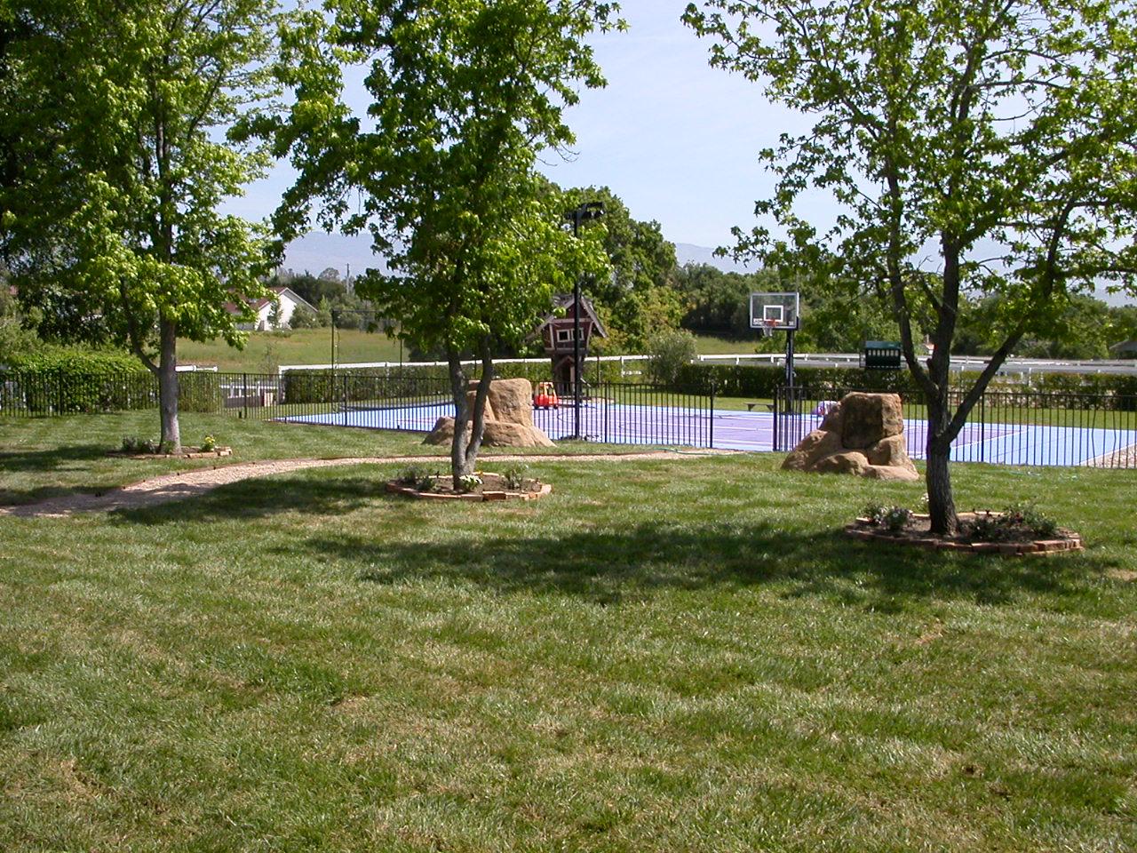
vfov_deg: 38.7
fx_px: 1215
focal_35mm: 37
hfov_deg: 50.1
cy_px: 426
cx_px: 568
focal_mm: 5.6
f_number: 4.5
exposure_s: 1/558
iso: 100
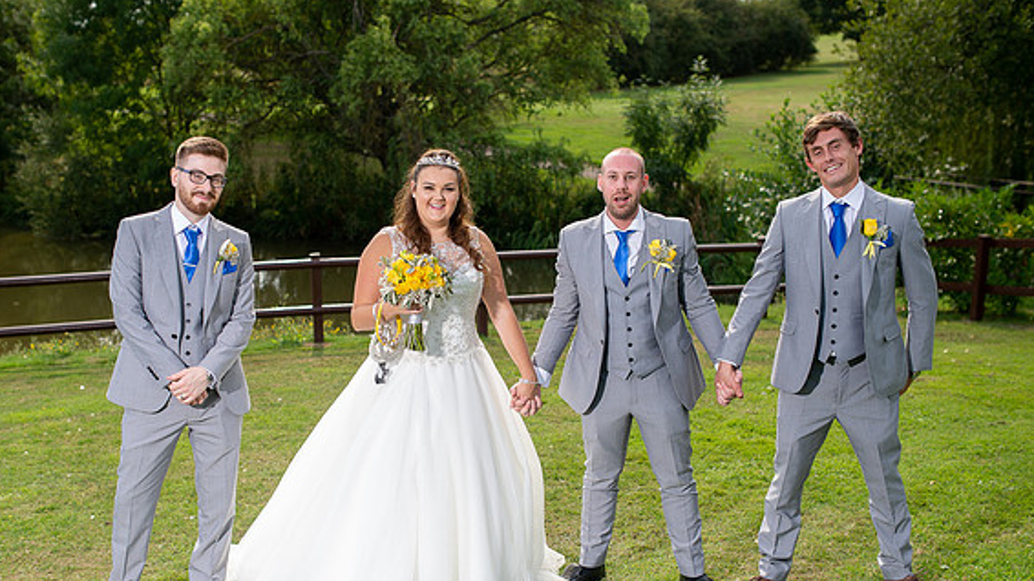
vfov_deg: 28.3
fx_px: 1151
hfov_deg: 48.3
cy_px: 348
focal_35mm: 42
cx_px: 453
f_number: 2.8
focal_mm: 35
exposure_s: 1/1600
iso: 160
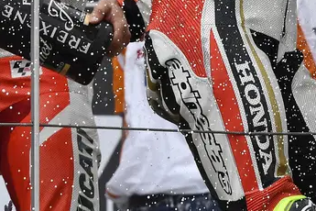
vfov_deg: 0.7
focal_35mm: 2089
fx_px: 18335
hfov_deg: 1.0
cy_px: -130
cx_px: 71
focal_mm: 400
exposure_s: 1/2000
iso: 400
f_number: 6.3
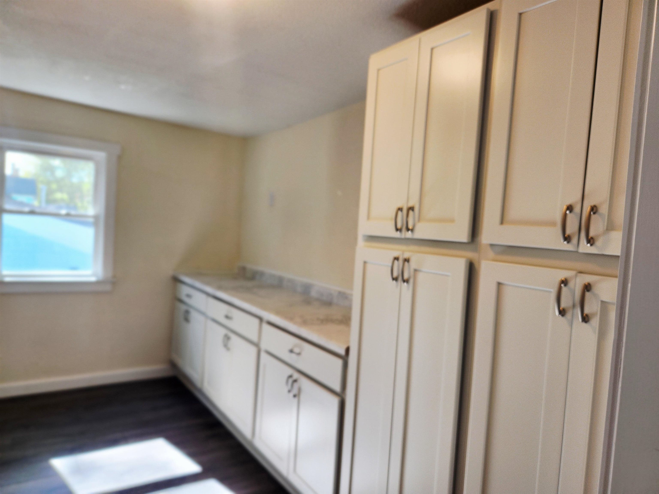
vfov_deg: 58.9
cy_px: 247
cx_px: 330
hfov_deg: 73.9
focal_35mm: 23
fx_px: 438
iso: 40
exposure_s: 1/120
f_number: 1.8
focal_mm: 5.4
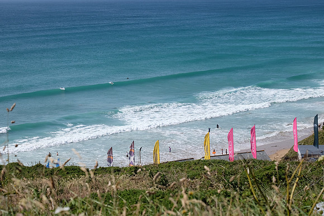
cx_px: 162
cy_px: 108
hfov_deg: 24.5
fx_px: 747
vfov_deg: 16.5
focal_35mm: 83
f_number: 9
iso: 200
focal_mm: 55
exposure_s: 1/400
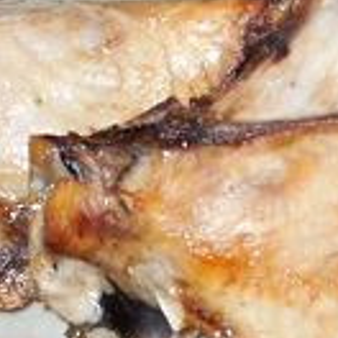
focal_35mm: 77
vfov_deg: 22.4
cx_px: 260
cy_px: 218
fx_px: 851
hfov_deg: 22.2
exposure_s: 1/25
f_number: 3.1
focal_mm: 4.5
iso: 125
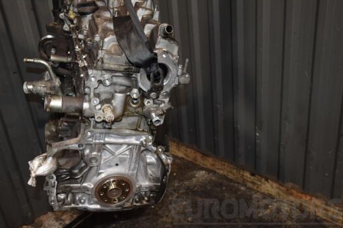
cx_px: 159
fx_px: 390
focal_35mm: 41
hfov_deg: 47.4
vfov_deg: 32.6
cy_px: 122
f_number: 5
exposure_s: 1/60
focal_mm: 24
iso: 800
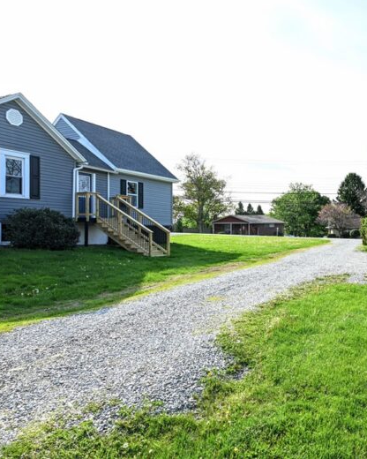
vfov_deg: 63.9
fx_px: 368
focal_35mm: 27
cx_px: 276
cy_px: 225
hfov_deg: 50.8
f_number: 7.1
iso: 100
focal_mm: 12.5
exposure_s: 1/100
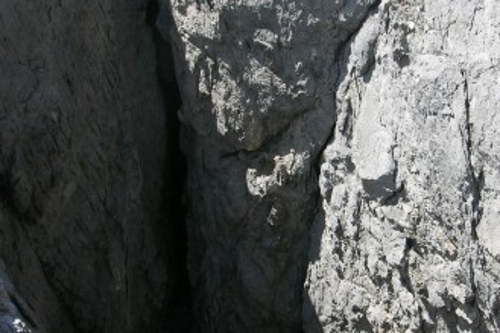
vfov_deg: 16.0
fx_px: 1180
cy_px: 198
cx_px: 330
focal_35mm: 85
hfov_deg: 23.8
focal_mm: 8.9
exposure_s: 1/173
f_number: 5
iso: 50
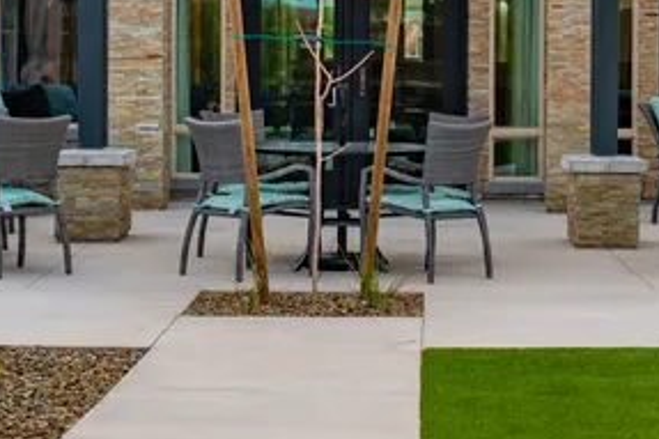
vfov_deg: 10.8
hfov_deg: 16.1
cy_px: 90
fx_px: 2323
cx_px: 416
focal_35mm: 127
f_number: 8
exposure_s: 1/80
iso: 100
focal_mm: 38
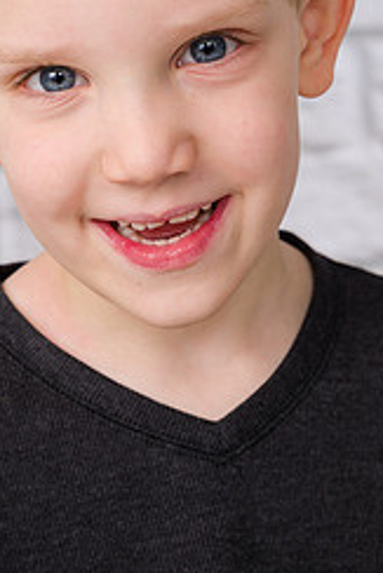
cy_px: 148
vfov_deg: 15.8
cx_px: 145
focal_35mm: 129
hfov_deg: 10.6
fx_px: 2056
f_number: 8
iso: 160
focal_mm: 70
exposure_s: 1/160
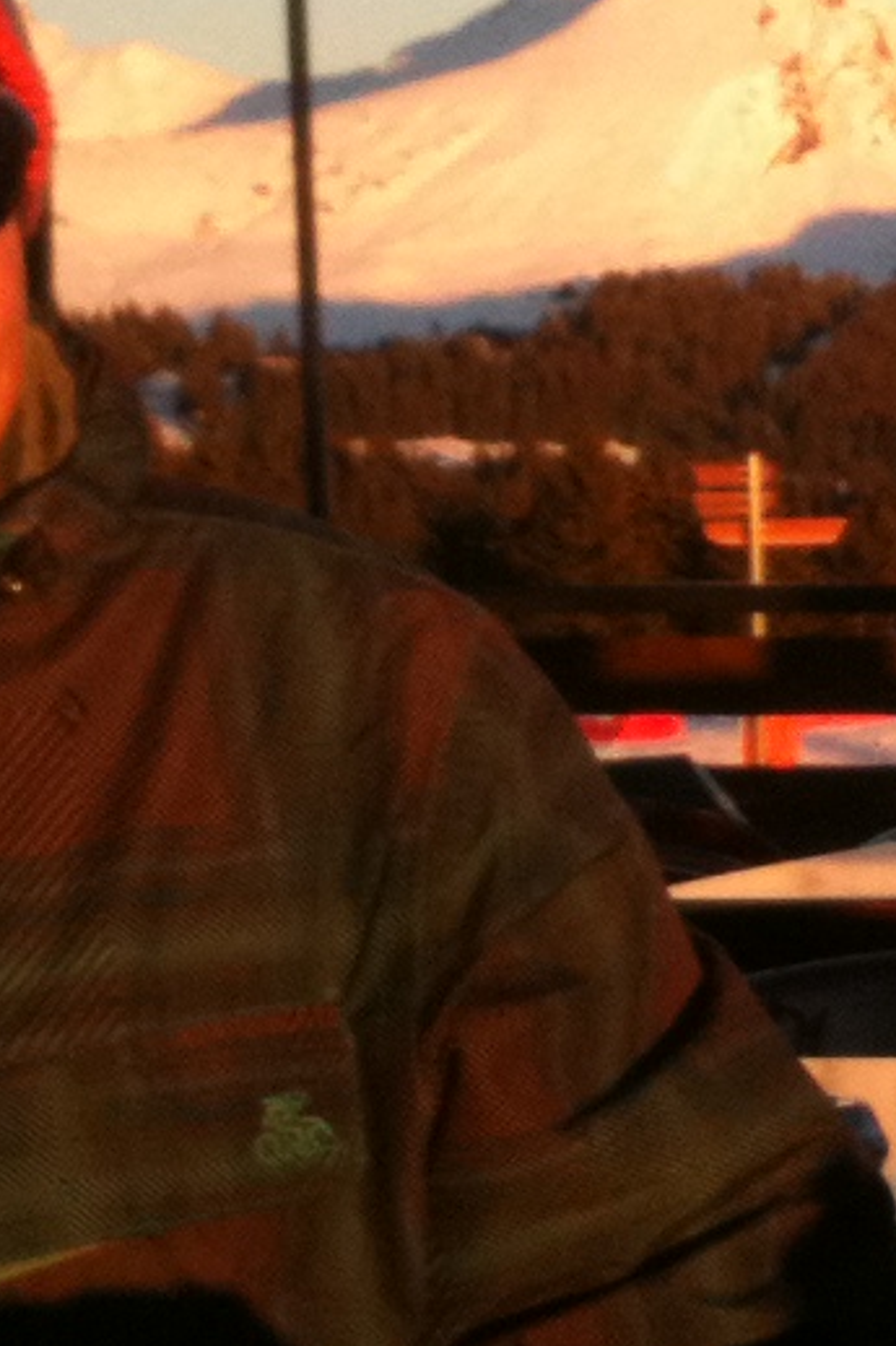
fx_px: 5379
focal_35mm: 144
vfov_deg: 14.2
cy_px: 257
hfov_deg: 9.3
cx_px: 1247
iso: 64
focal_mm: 3.85
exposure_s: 1/304
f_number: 2.8
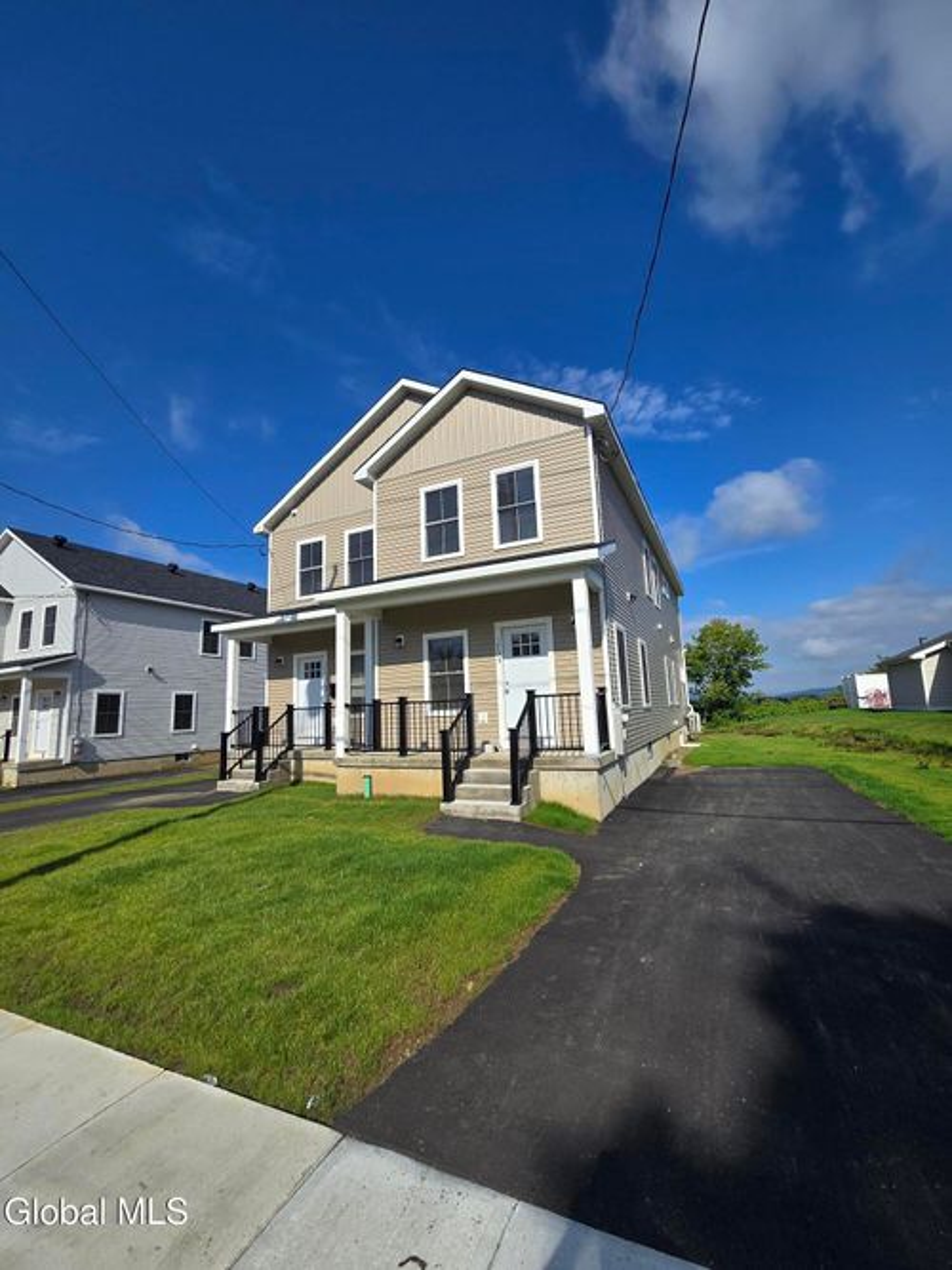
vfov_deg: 106.2
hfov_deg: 89.9
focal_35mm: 13
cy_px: 635
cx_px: 476
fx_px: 477
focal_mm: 2.2
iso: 50
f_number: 2.2
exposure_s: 1/3255
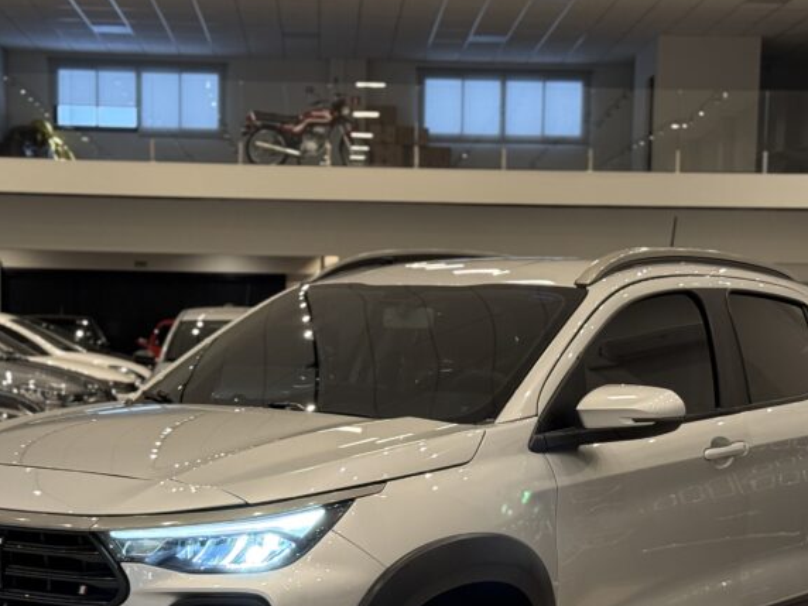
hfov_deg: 22.8
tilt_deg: -5.2
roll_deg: -1.1
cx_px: 381
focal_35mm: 86
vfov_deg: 17.0
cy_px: 527
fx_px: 2007
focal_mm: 6.76
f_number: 1.78
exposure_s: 1/60
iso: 160
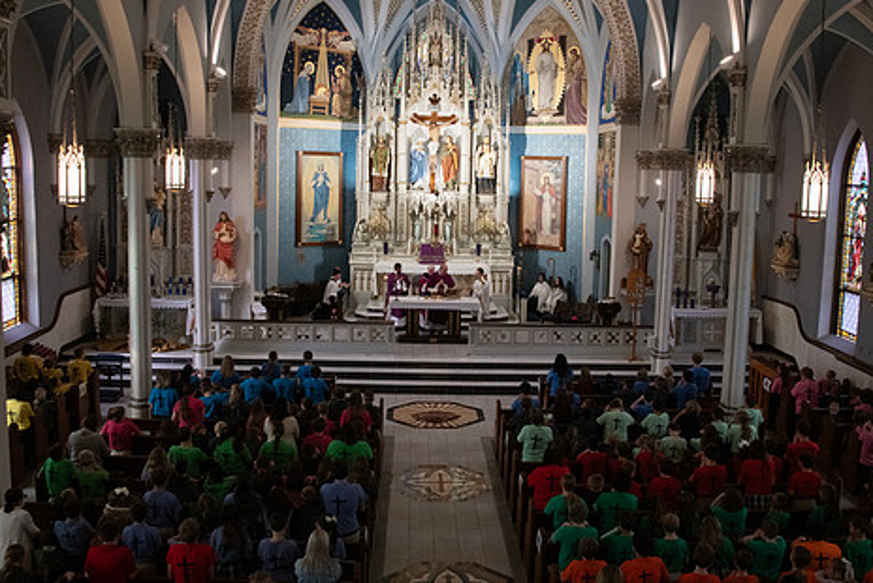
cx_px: 466
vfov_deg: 36.9
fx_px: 874
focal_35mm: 36
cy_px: 249
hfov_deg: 53.1
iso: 4000
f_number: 9
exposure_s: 1/100
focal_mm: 28
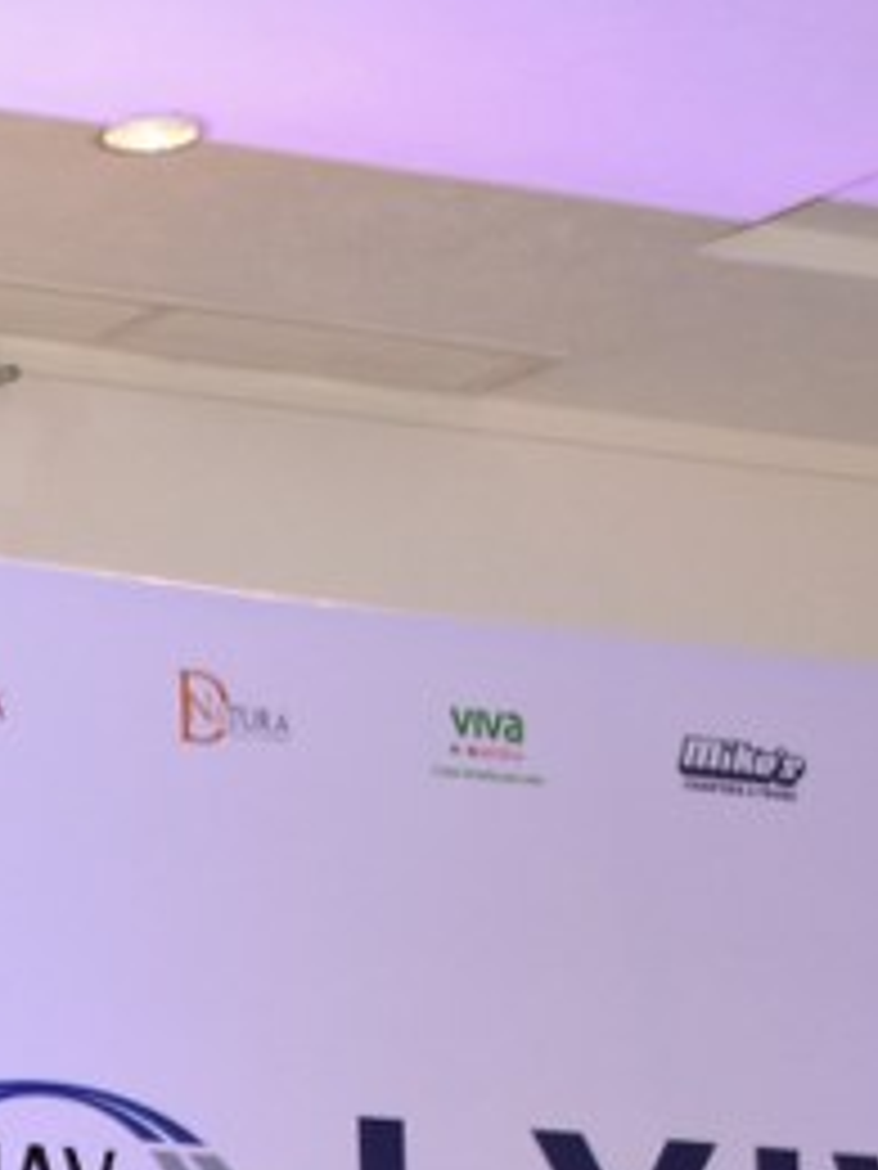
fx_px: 5525
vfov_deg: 11.6
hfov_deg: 8.4
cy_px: 1771
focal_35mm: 163
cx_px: -1130
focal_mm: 23
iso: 800
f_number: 3.8
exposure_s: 1/60
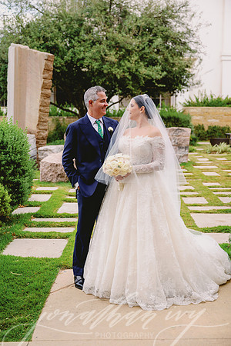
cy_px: 173
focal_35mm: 55
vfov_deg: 36.2
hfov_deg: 24.6
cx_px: 116
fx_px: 529
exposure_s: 1/125
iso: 160
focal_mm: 55
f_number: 3.2
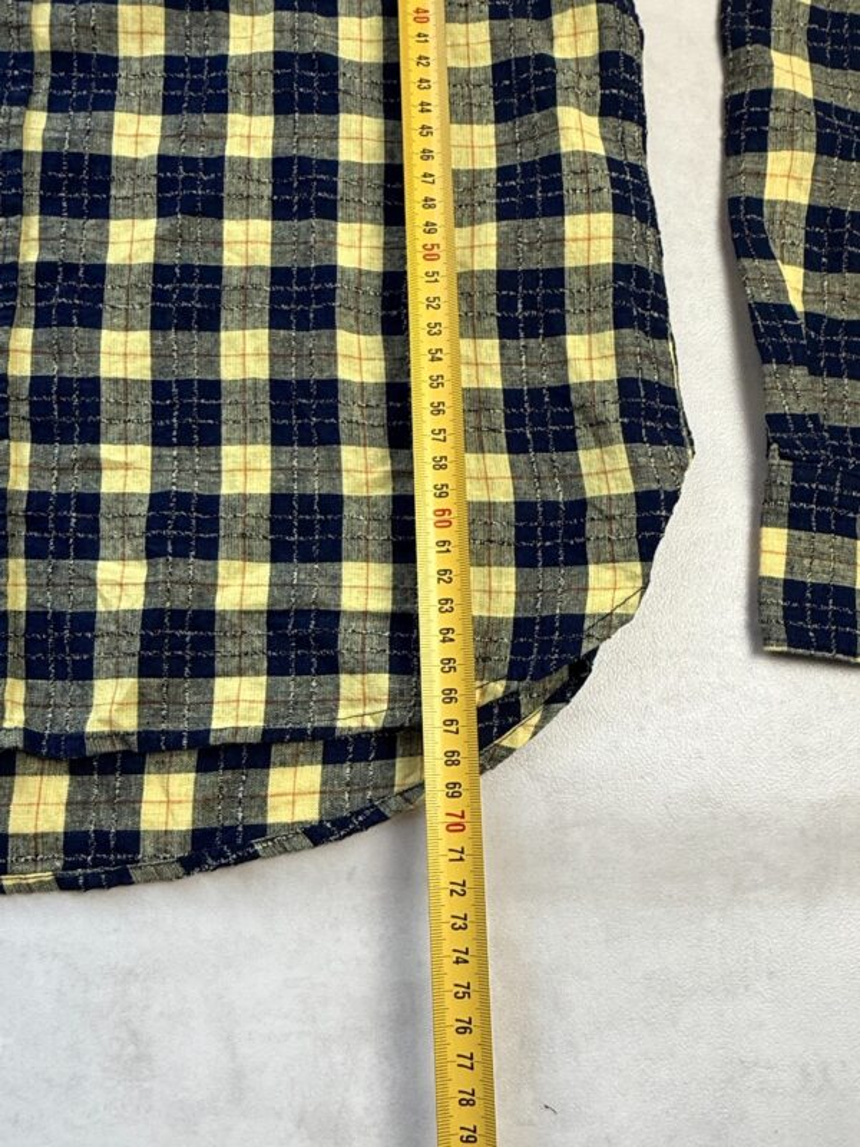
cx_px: 430
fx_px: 928
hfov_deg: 49.7
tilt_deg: -79.1
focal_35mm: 28
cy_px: 574
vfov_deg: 63.4
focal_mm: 2.22
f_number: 2.2
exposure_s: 1/100
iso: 125
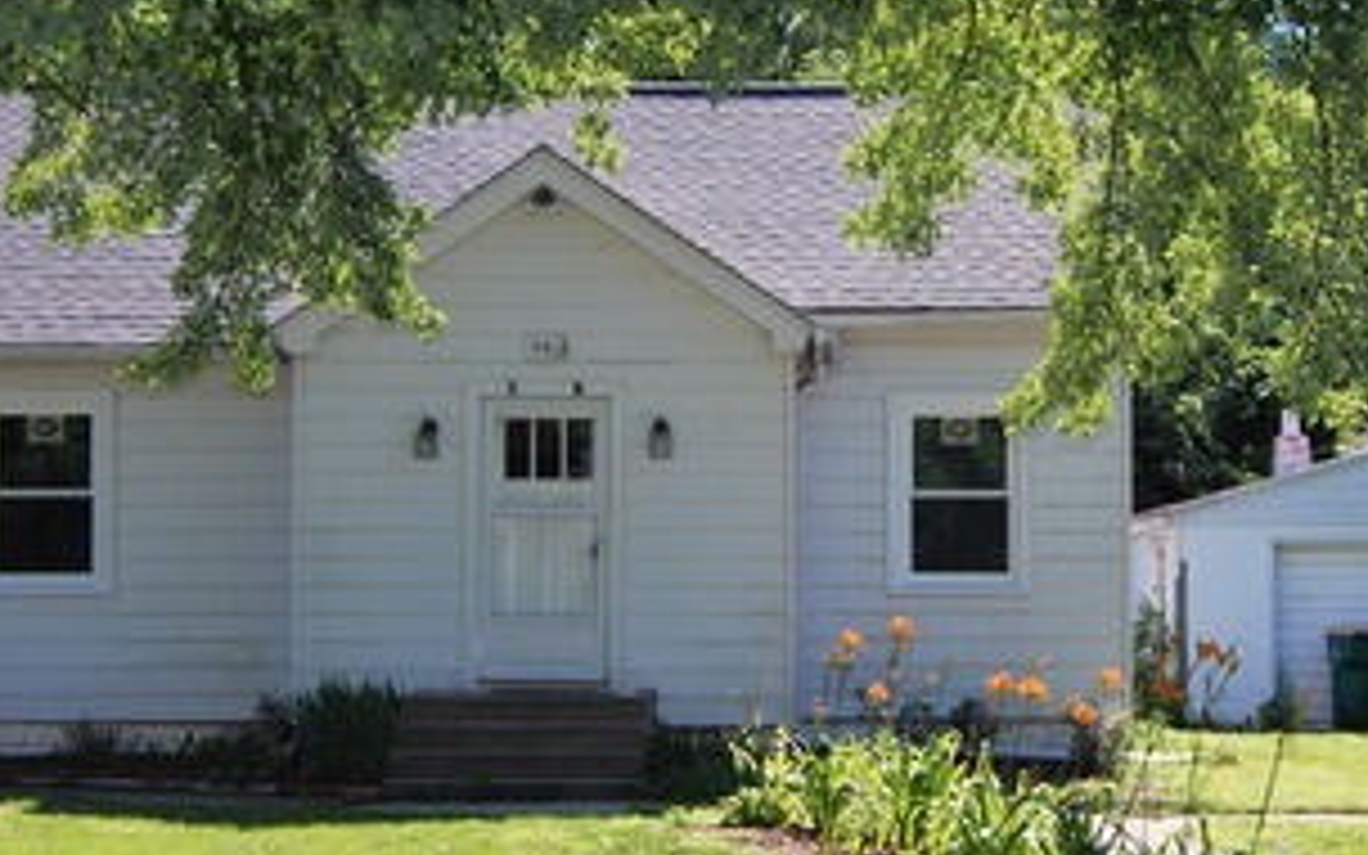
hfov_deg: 28.9
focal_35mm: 71
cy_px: 502
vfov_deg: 18.3
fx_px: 2647
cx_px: 814
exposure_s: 1/200
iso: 100
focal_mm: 22
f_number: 6.3
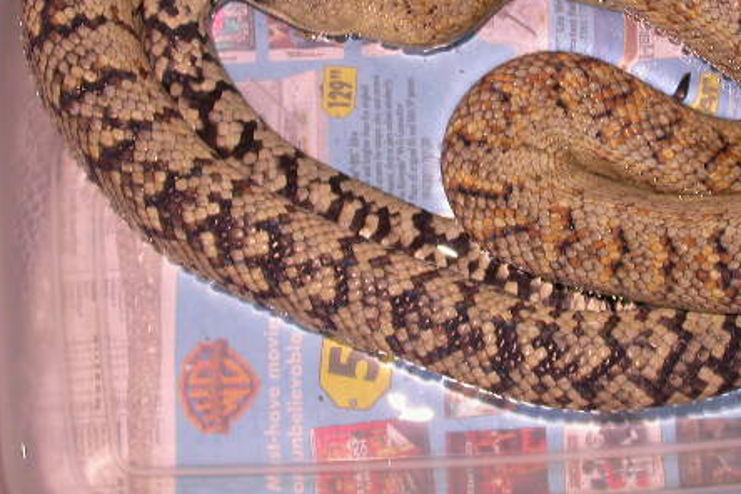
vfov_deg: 15.6
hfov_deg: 23.3
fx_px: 1791
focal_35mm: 87
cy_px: 108
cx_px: 491
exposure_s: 1/60.3
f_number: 3
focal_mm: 12
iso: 100
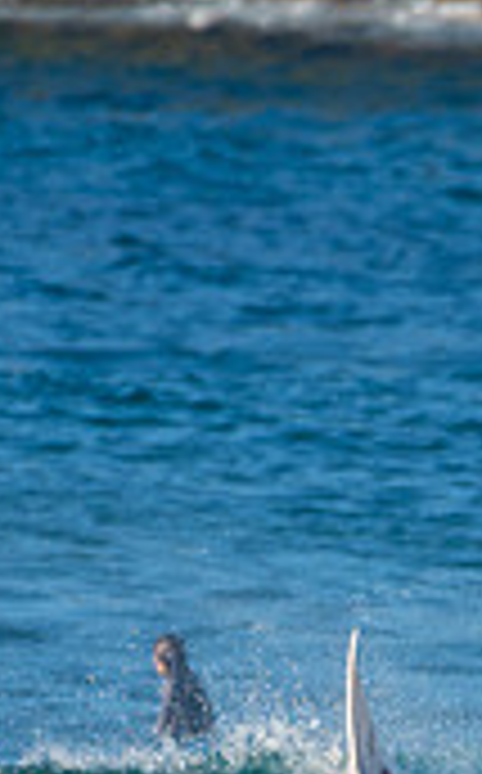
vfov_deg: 0.8
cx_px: 635
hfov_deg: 0.5
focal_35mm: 2580
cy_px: 848
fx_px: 54408
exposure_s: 1/640
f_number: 5.6
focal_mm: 500
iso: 160
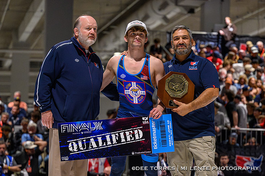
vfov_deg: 10.5
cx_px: 132
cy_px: 111
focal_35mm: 130
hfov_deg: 15.8
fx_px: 958
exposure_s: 1/800
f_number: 2.8
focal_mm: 83
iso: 8000
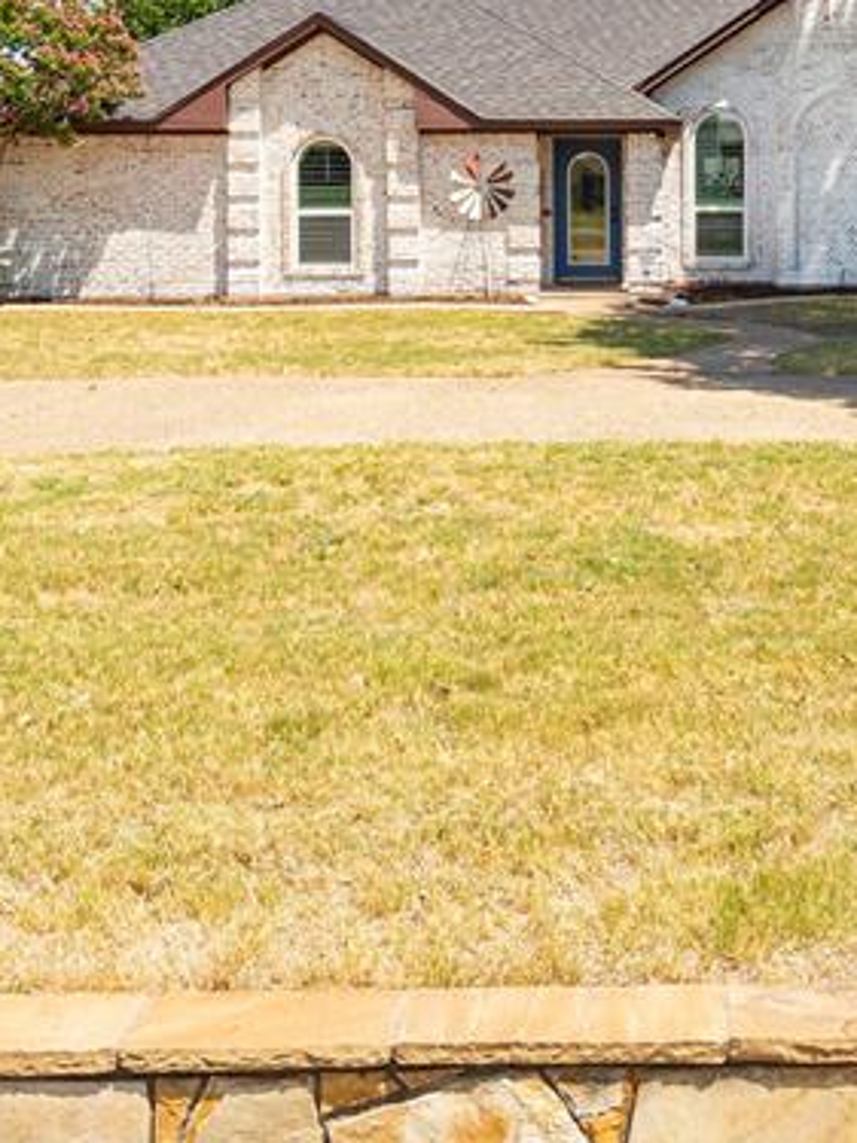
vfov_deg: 42.3
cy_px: 187
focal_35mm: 42
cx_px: 674
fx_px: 1387
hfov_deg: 33.4
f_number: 7.1
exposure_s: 1/200
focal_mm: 16
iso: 100
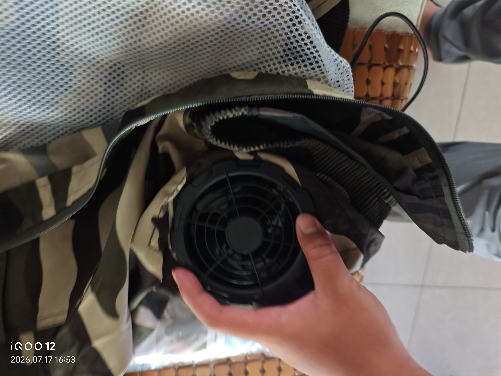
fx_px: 333
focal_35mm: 23
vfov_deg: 58.9
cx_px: 250
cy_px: 188
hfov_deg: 73.9
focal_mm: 6.45
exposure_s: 1/14.3
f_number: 1.68
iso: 2156
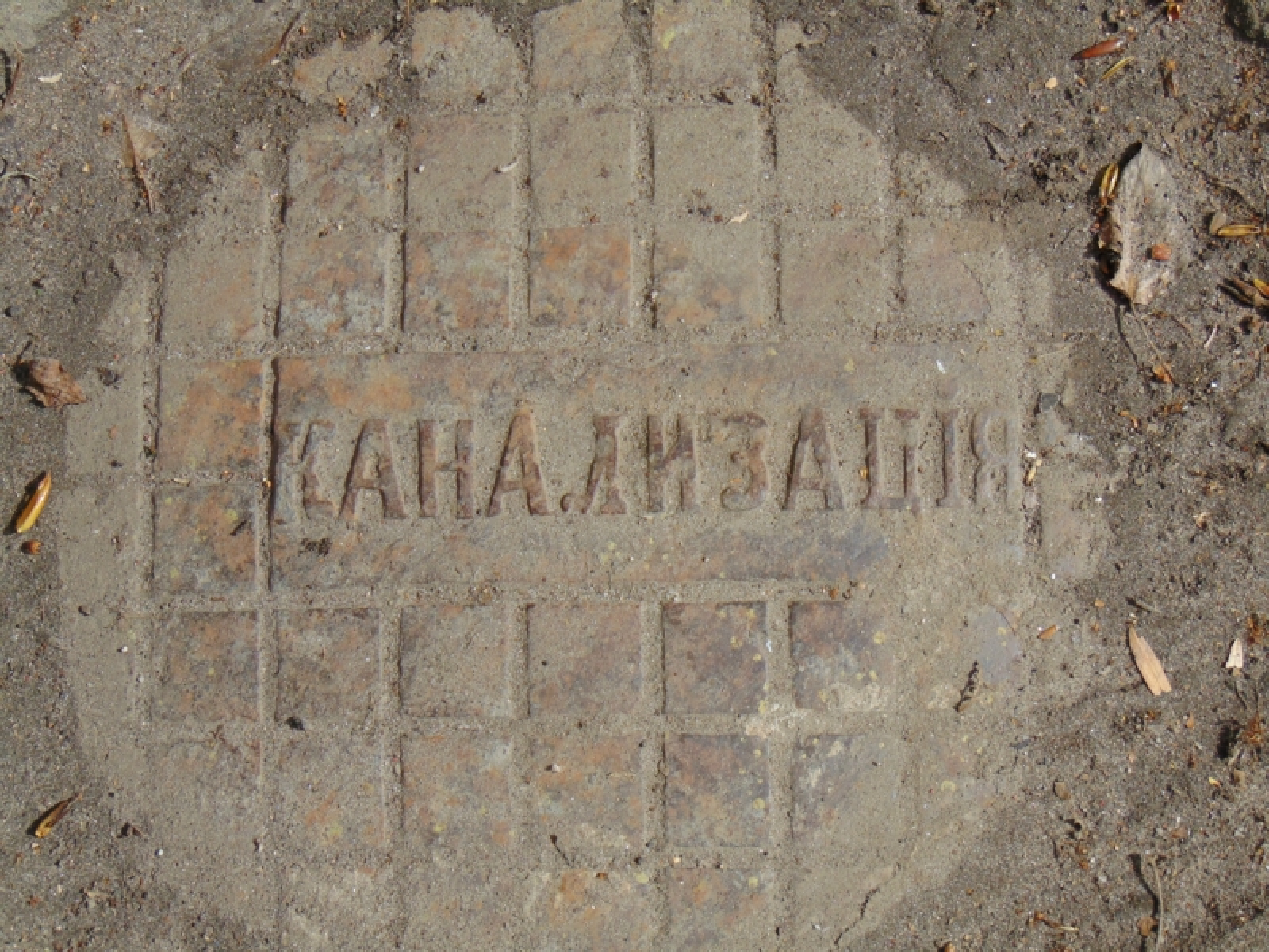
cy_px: 476
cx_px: 634
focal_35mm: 71
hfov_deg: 27.4
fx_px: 2603
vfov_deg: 20.7
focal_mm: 12.8
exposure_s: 1/800
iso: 80
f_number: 3.7
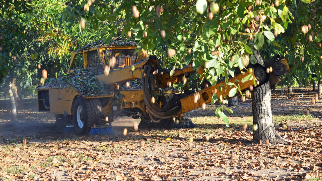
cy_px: 74
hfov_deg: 29.5
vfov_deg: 16.9
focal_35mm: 72
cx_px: 160
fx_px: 611
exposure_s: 1/160
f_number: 6.3
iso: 200
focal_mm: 45
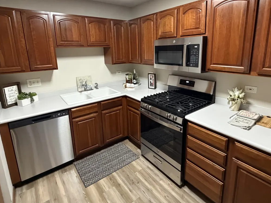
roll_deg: +1.0
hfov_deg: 81.7
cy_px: 81
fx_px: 157
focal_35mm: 20
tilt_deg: -12.0
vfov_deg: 65.3
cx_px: 143
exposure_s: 1/60
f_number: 2.2
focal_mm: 2.22
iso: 640
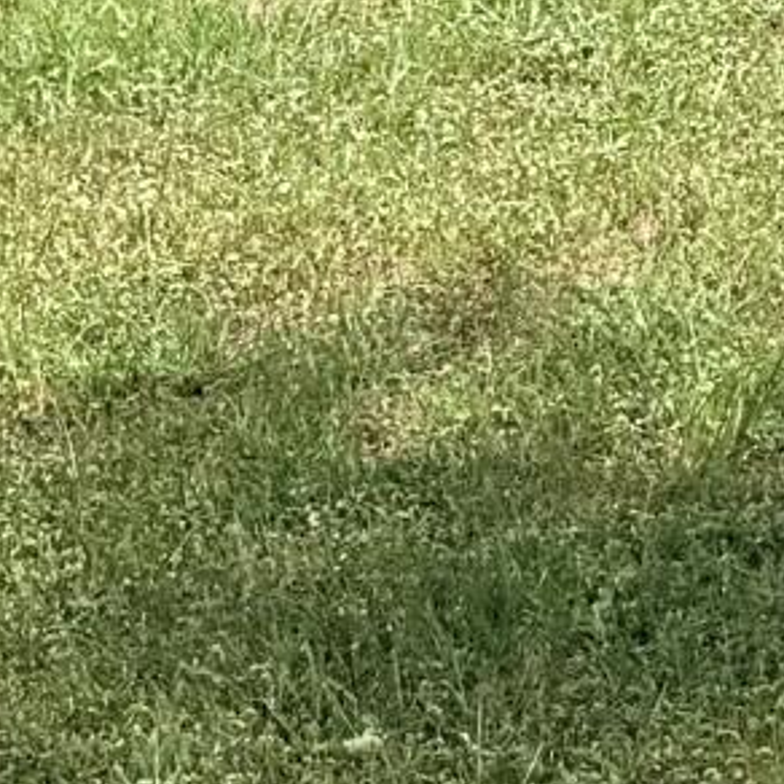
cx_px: 1640
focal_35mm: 218
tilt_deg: +3.3
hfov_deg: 7.6
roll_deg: -0.7
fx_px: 5586
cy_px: -1418
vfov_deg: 7.3
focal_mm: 6.76
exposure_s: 1/2445
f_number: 1.78
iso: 80
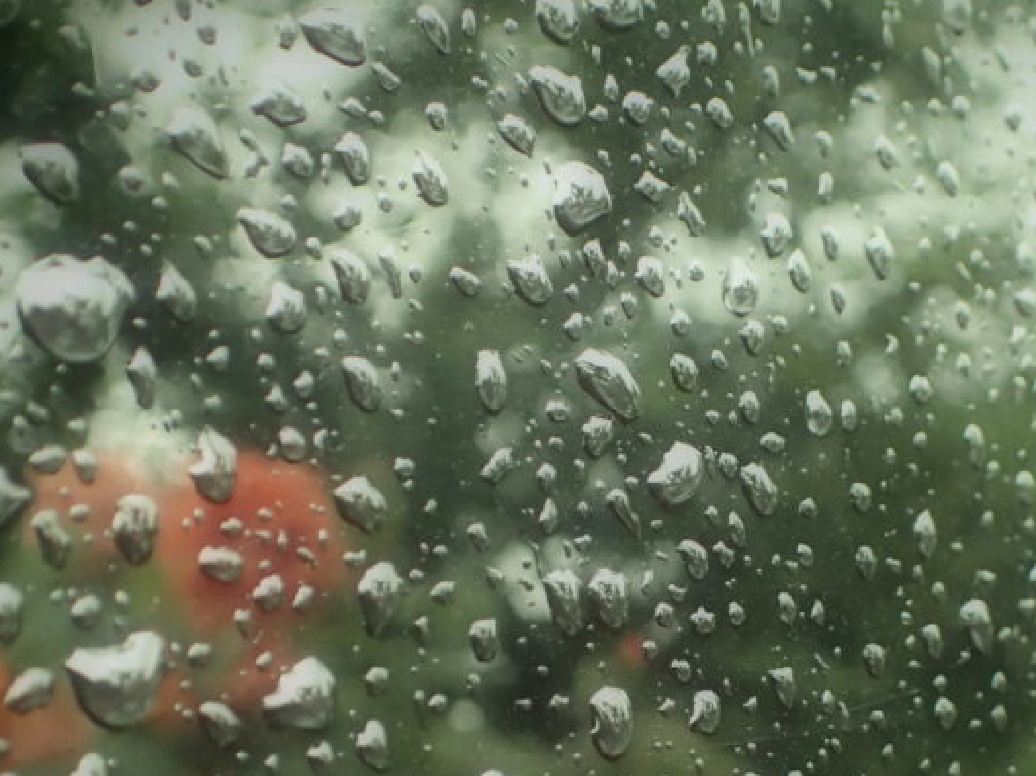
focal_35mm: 58
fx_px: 1735
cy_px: 706
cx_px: 647
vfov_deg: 24.5
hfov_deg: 33.1
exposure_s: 1/125
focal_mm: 5.5
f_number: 2.3
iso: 500
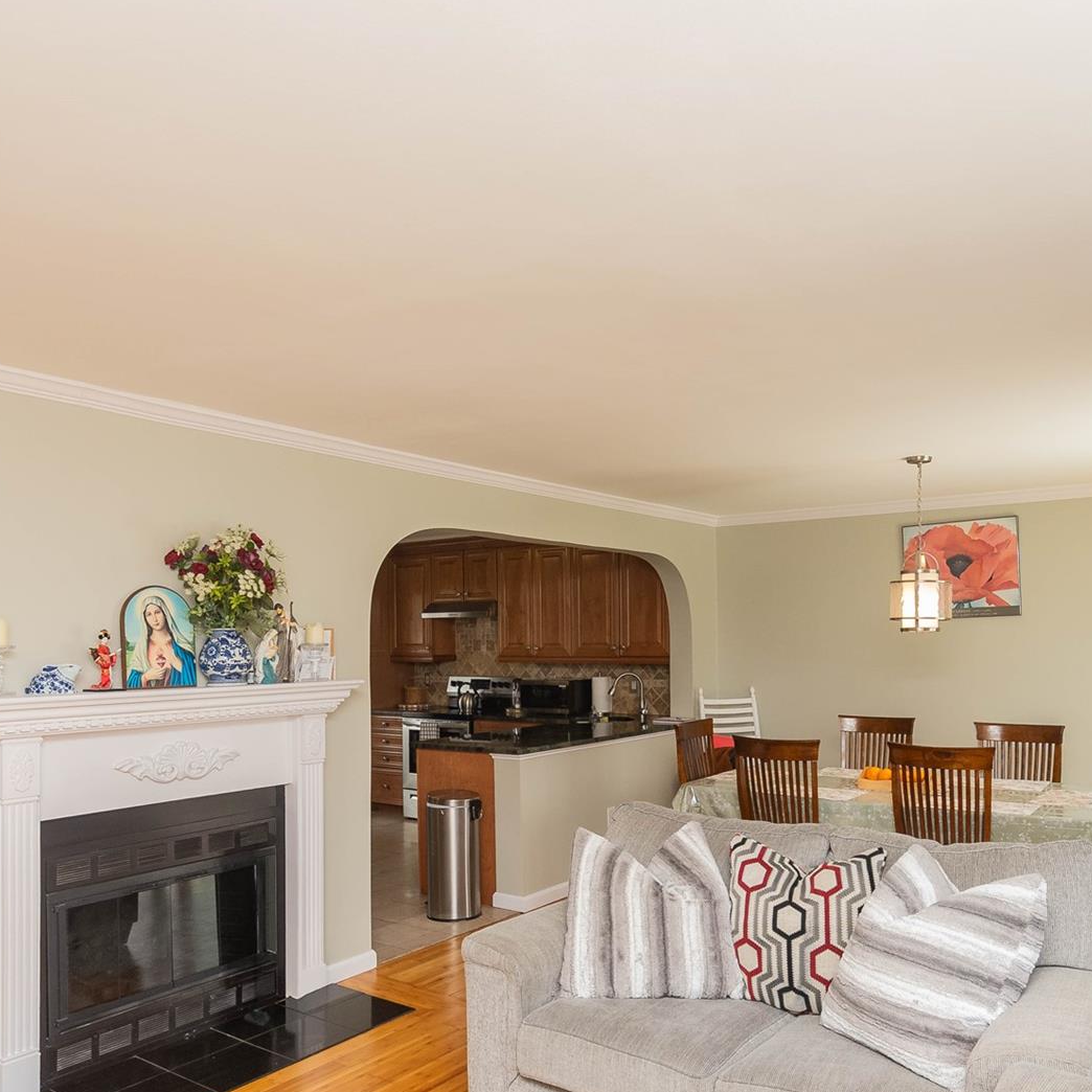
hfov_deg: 62.8
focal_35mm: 25
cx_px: 604
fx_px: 892
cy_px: 675
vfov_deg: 62.2
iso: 500
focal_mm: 10
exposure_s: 1/60
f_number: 5.6
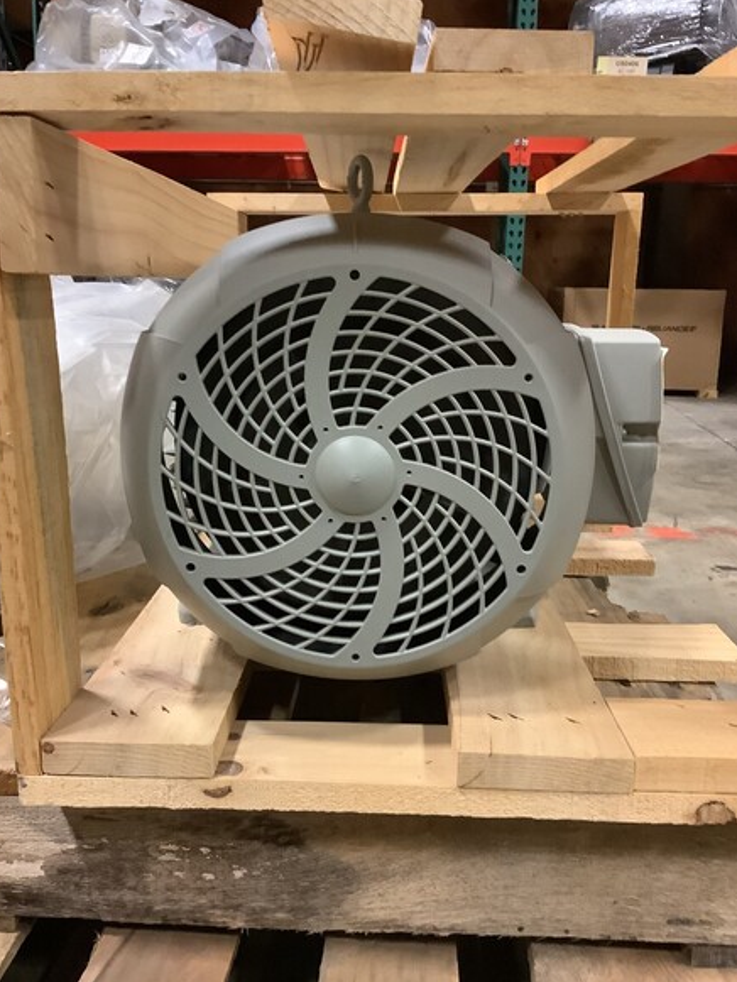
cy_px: 494
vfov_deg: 56.8
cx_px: 358
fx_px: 908
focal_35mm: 32
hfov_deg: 44.2
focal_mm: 3.3
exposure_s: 1/30
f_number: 2.4
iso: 320
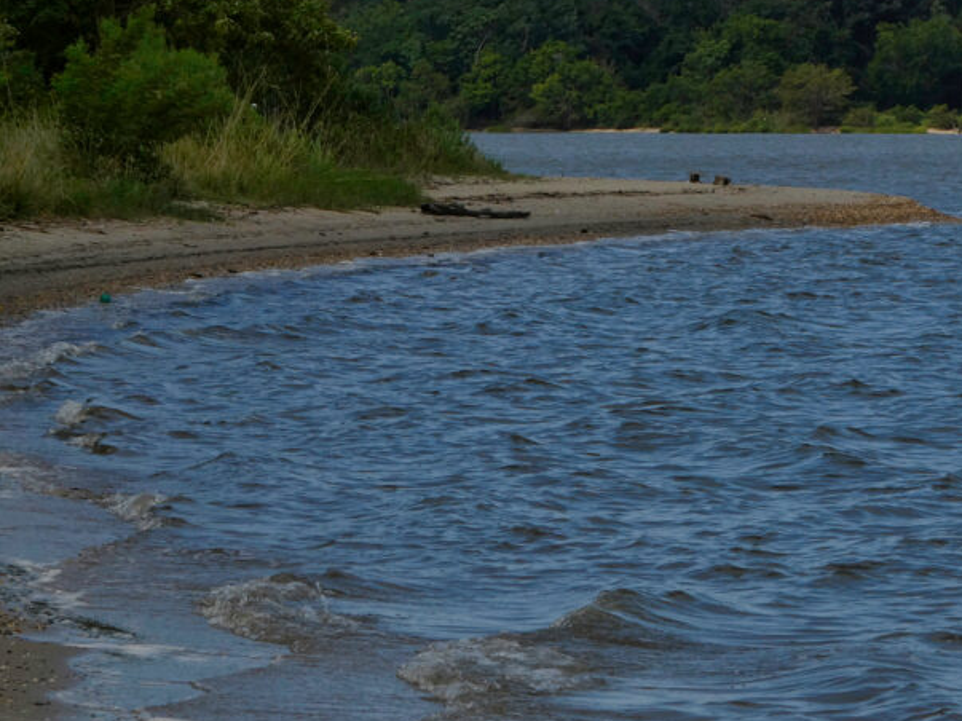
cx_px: 424
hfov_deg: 7.2
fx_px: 7669
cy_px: 234
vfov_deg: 5.4
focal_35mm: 276
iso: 80
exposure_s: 1/500
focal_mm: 33.2
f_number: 5.6
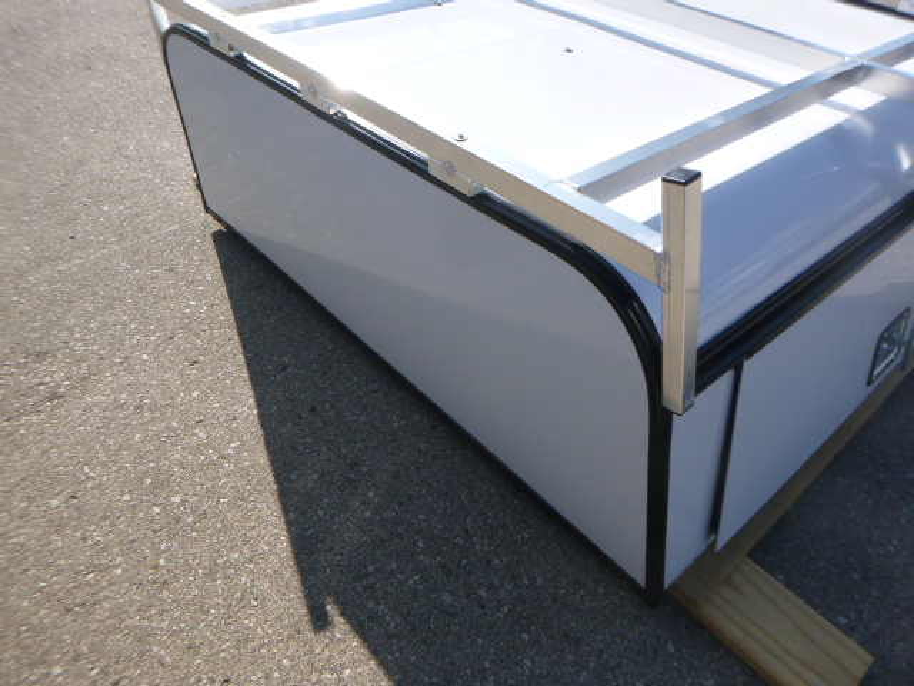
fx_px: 660
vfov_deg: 54.9
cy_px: 343
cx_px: 457
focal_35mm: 25
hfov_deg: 69.4
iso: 100
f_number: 3.9
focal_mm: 4.5
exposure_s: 1/500
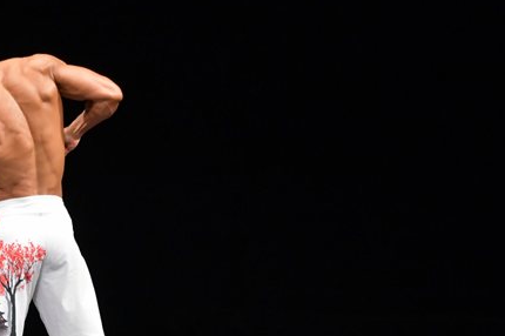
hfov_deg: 4.0
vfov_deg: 2.7
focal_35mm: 514
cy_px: 234
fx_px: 7205
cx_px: 122
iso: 3200
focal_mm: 190
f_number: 5.6
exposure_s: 1/400
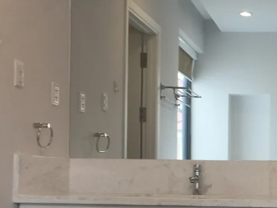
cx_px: 284
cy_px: 166
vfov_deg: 19.4
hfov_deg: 24.7
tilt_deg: +1.9
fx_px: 600
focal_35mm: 75
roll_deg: -1.1
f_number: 2.2
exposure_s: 1/50
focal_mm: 4.15
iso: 32
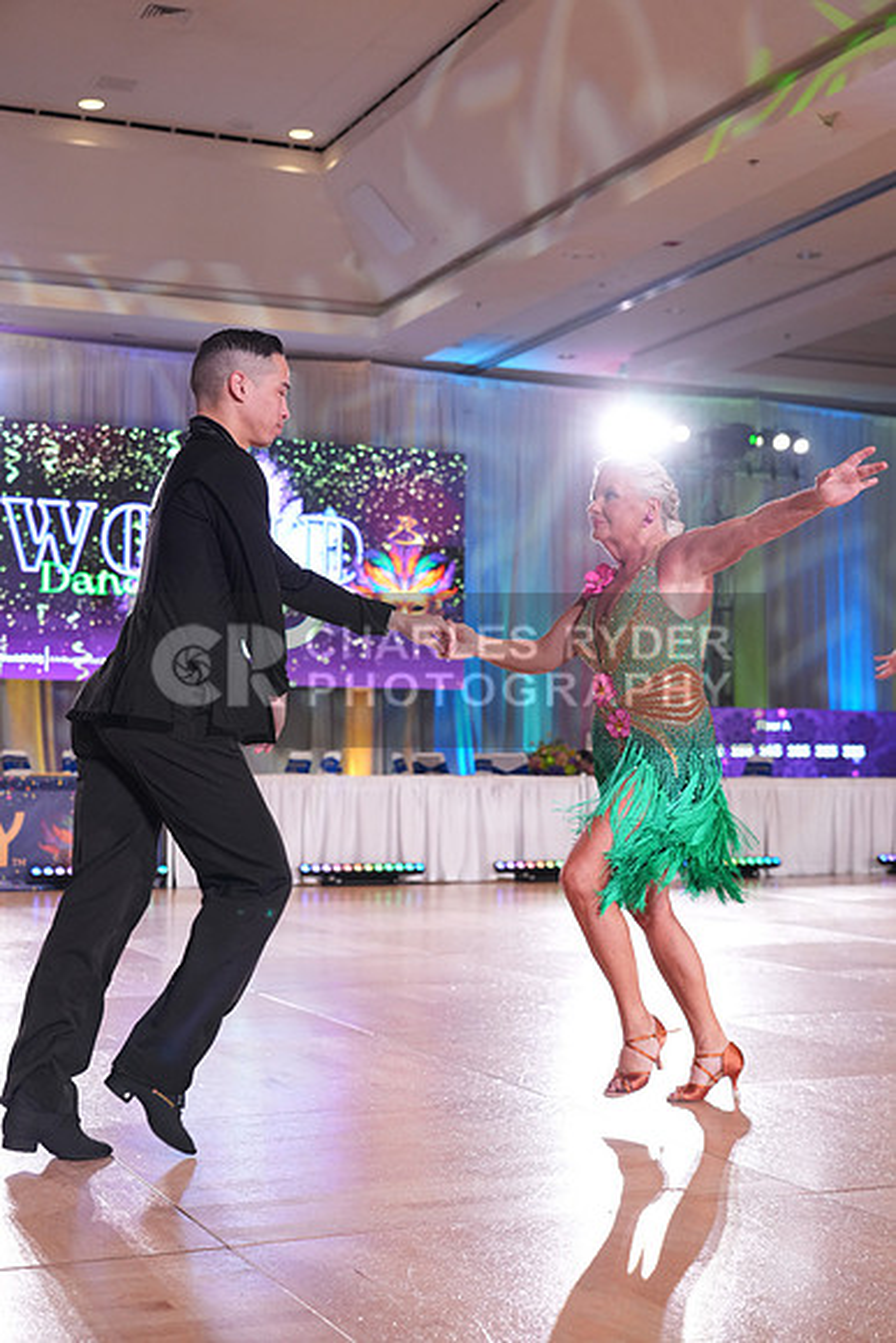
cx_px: 448
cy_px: 672
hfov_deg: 27.5
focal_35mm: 49
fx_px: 1828
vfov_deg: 40.3
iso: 2500
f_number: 4
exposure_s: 1/400
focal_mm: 49
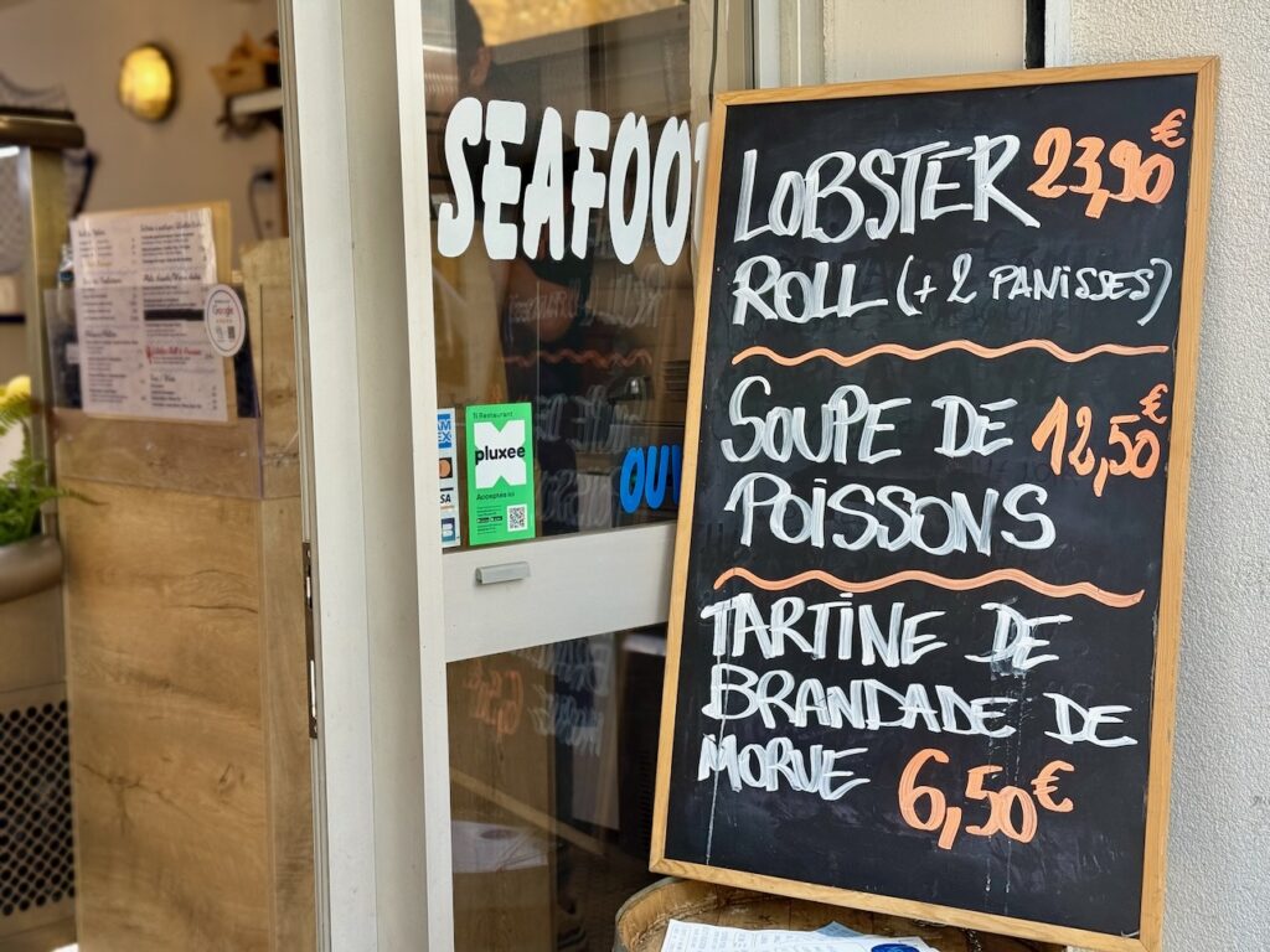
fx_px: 1761
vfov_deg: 30.3
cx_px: 635
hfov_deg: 39.7
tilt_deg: -4.2
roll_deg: +1.3
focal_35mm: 48
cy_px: 476
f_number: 1.78
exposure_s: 1/466
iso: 100
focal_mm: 6.76
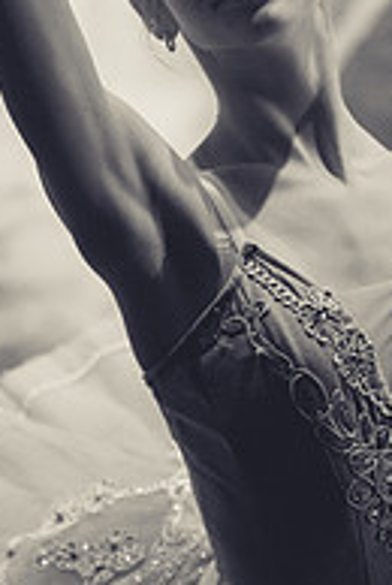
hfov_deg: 8.5
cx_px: 262
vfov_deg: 12.6
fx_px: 2636
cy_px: 93
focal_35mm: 162
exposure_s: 1/320
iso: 6400
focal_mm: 70
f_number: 2.8
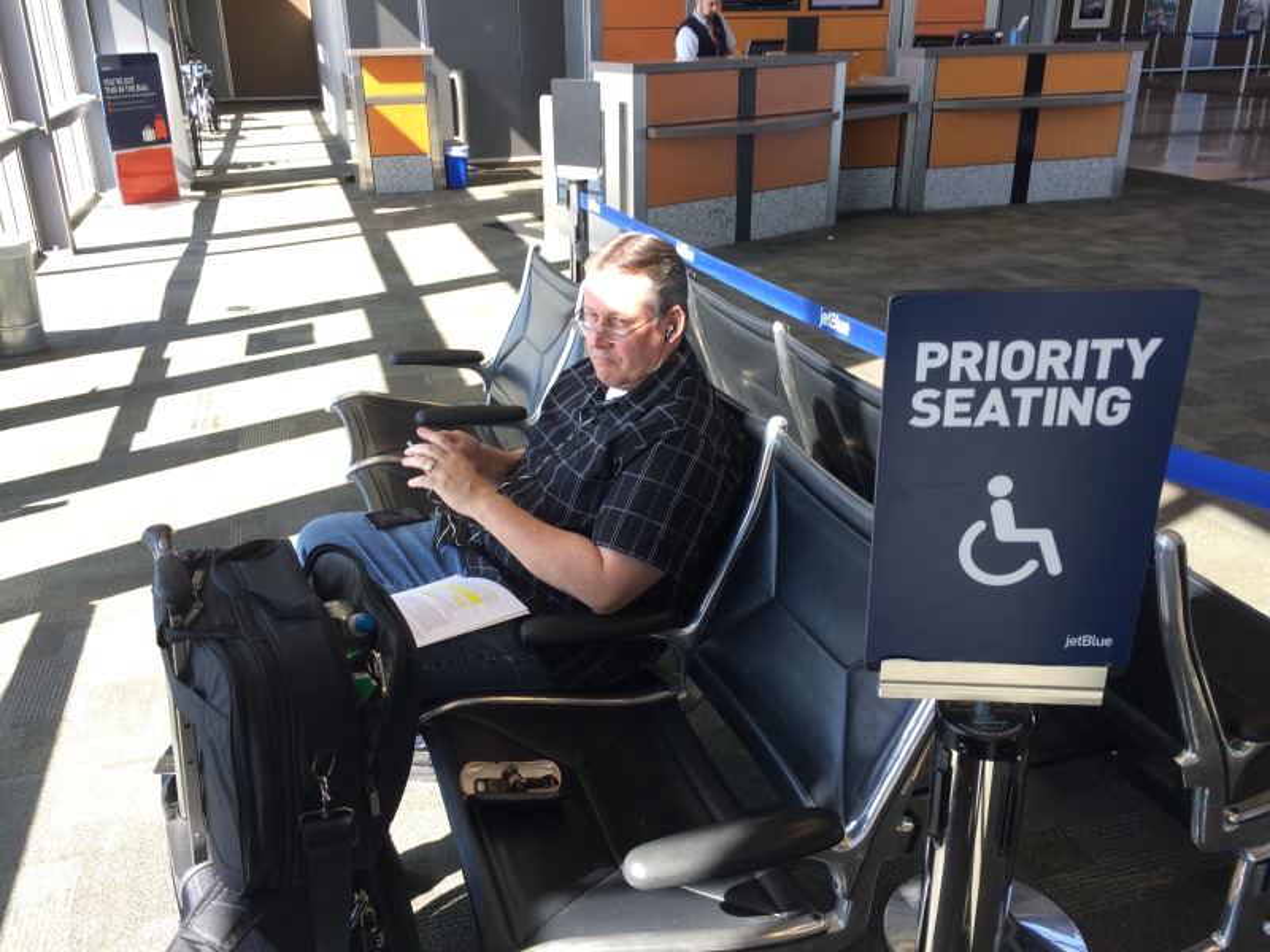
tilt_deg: -24.3
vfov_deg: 48.2
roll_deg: +1.1
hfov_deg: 61.7
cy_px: 476
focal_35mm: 29
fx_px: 1064
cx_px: 635
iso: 40
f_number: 2.2
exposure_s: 1/60
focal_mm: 4.15
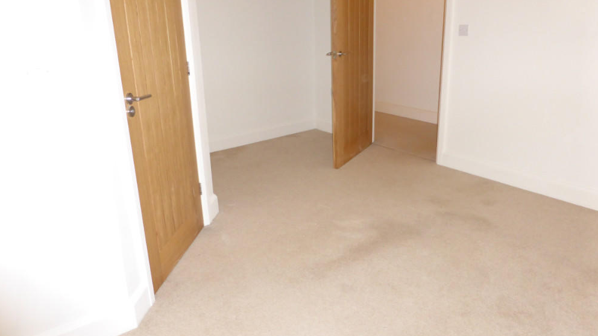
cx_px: 301
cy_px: 152
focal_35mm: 27
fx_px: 428
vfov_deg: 42.8
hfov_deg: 69.9
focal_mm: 4.3
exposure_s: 1/60
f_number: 3.3
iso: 400
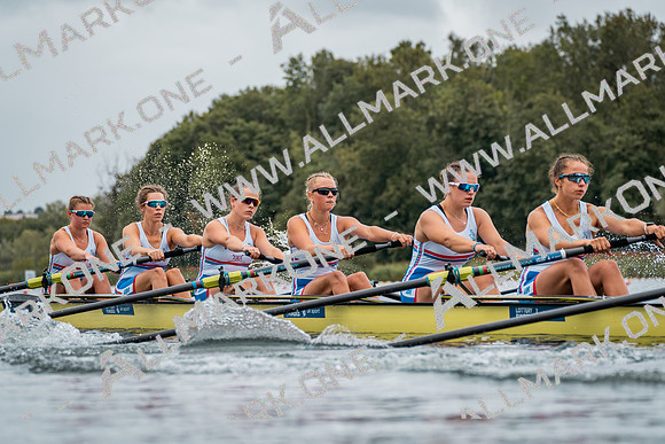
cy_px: 222
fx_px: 3095
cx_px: 339
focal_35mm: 168
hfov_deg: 12.3
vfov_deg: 8.2
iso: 320
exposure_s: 1/1250
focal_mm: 160
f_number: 5.6
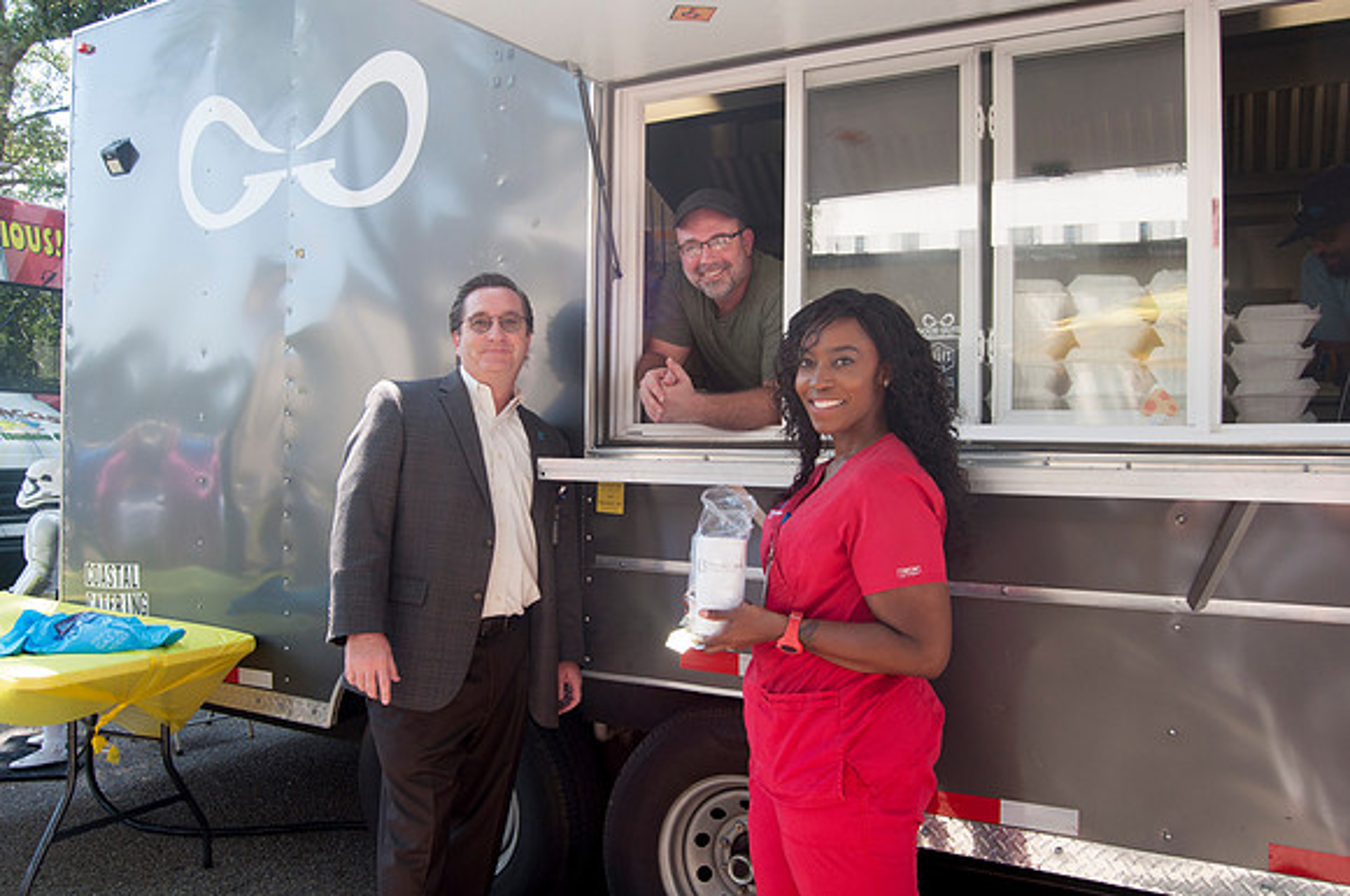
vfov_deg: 47.8
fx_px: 1011
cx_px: 675
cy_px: 448
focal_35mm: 27
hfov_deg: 67.5
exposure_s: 1/125
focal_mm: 18
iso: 200
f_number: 5.6
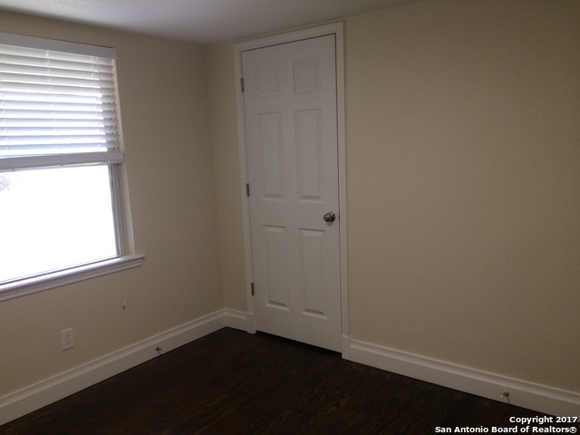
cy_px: 218
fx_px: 486
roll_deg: +1.2
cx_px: 290
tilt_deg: -7.5
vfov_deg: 48.2
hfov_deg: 61.7
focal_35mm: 29
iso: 80
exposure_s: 1/30
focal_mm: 4.15
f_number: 2.2
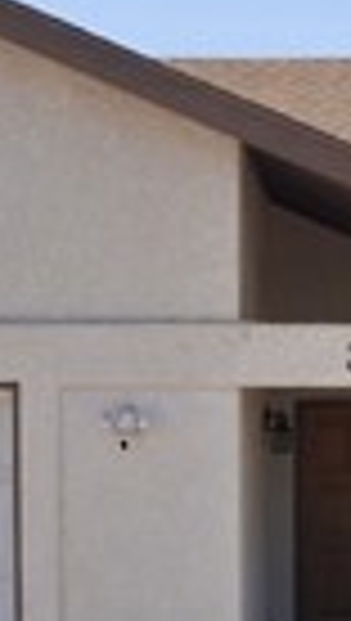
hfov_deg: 6.3
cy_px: 677
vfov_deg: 10.9
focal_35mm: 194
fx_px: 3198
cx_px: 392
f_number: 2.8
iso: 100
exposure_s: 1/2000
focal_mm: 12.3
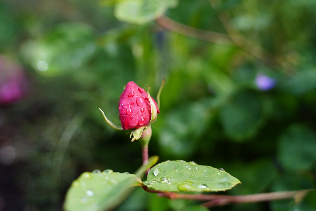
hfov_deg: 41.1
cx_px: 158
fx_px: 421
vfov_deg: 28.1
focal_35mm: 48
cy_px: 106
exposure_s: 1/640
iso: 200
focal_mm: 48
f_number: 2.8
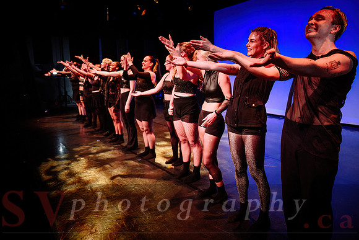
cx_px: 163
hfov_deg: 68.0
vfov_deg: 48.5
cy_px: 109
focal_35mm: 27
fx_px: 265
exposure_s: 1/300
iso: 1250
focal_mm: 24
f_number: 2.8
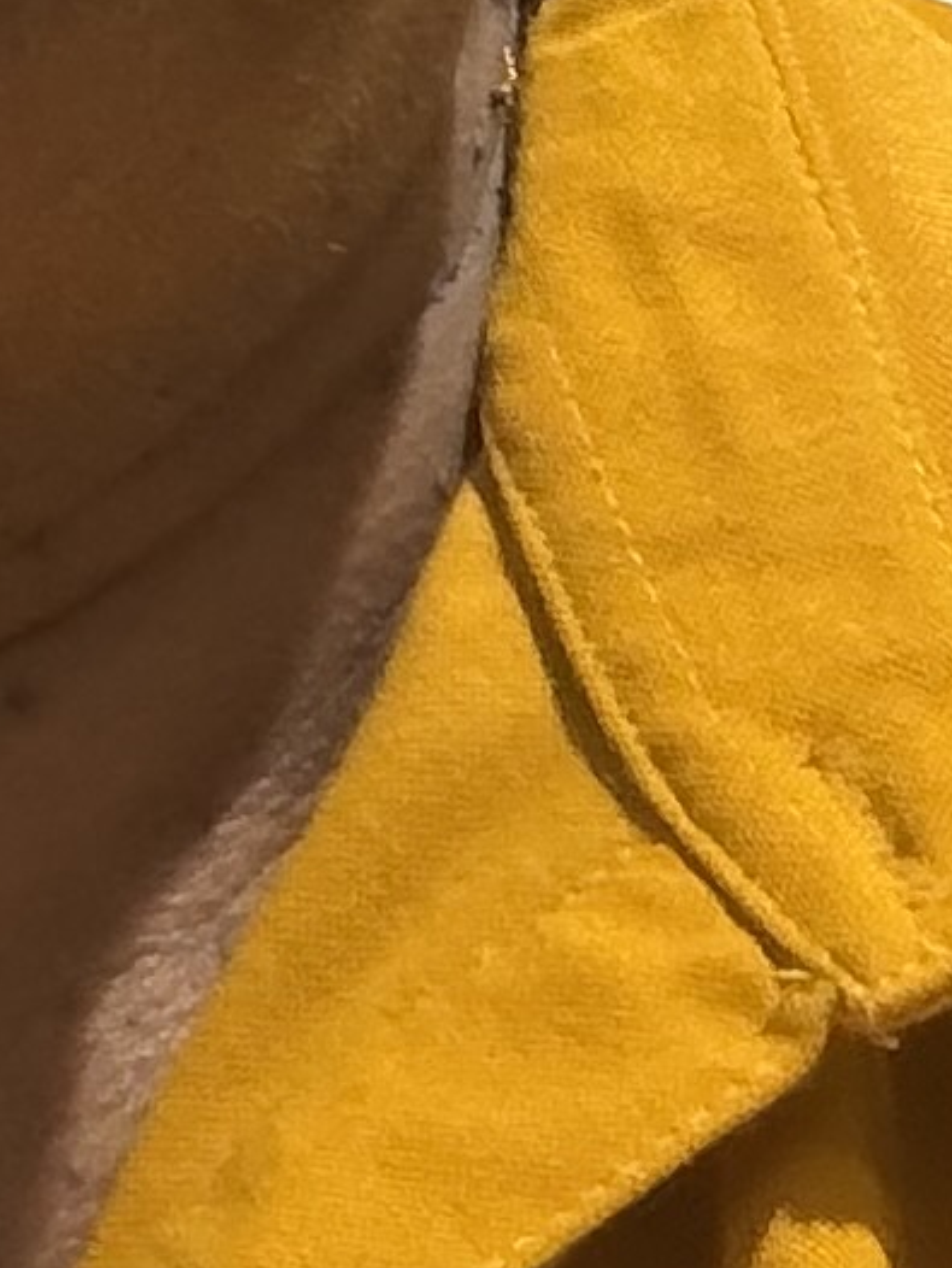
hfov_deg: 8.1
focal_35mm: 176
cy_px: -1463
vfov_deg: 10.2
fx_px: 6449
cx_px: -834
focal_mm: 2.71
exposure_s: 1/35
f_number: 1.9
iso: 400
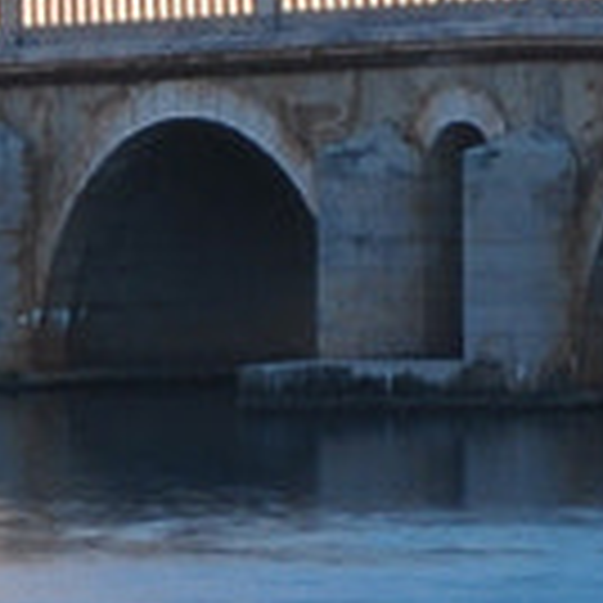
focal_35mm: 610
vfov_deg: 2.9
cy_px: 641
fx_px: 12022
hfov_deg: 2.9
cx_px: -378
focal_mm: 40
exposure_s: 3
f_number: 29
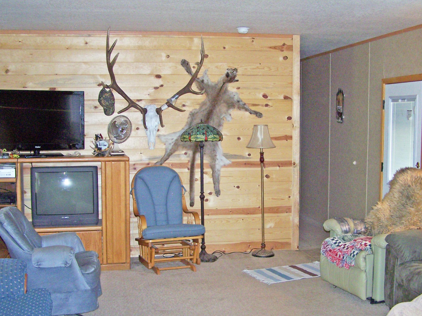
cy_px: 179
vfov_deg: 30.8
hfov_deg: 40.4
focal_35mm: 47
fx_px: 573
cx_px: 222
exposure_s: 1/60
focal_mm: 6.3
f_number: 2.8
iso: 160
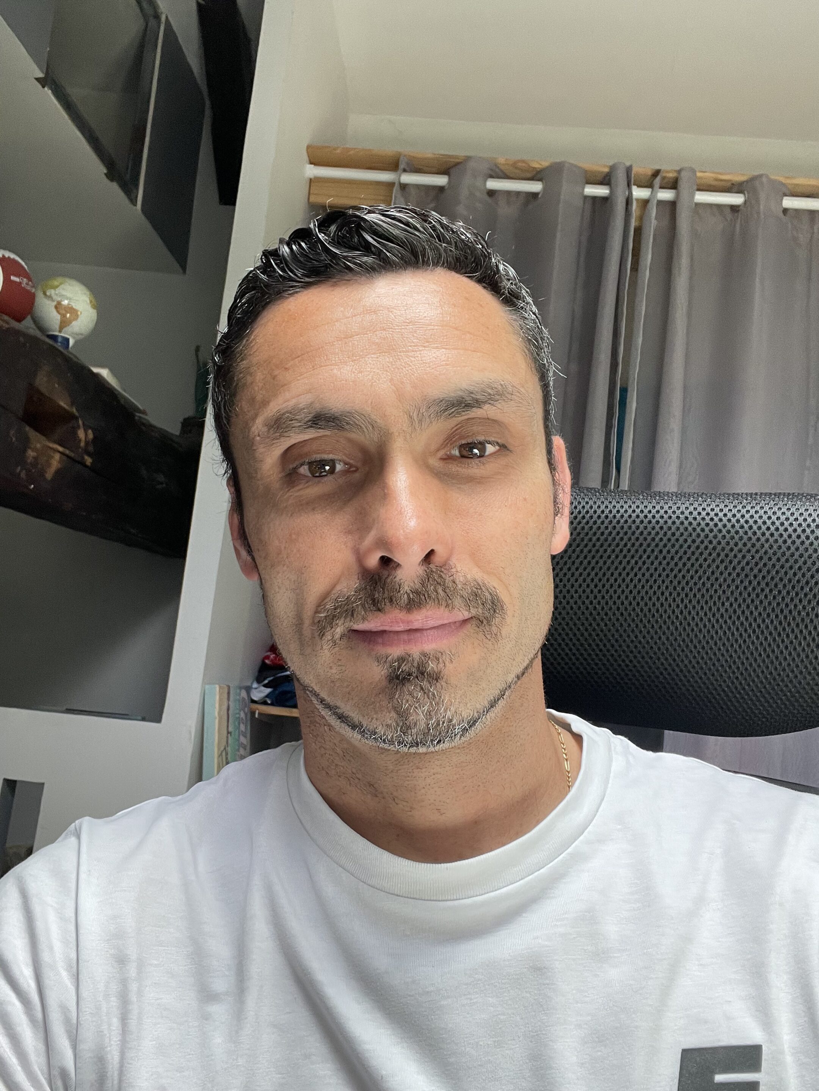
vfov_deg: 60.0
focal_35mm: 30
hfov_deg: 46.8
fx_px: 946
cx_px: 410
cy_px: 546
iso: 100
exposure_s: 1/64
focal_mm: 2.71
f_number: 2.2
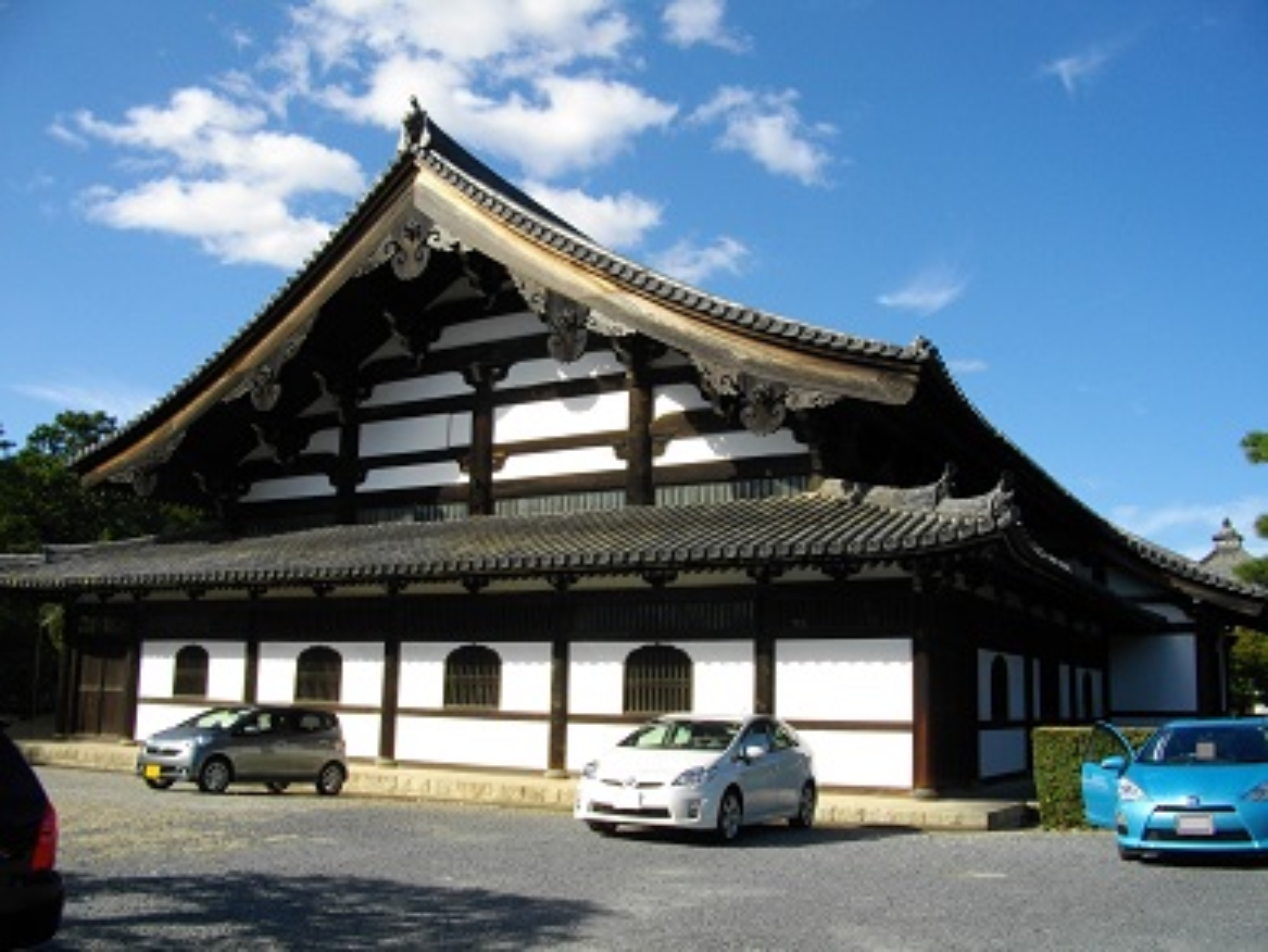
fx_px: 1173
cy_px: 476
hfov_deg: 56.8
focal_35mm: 32
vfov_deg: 44.2
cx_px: 634
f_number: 5.5
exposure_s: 1/400
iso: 100
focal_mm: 5.7
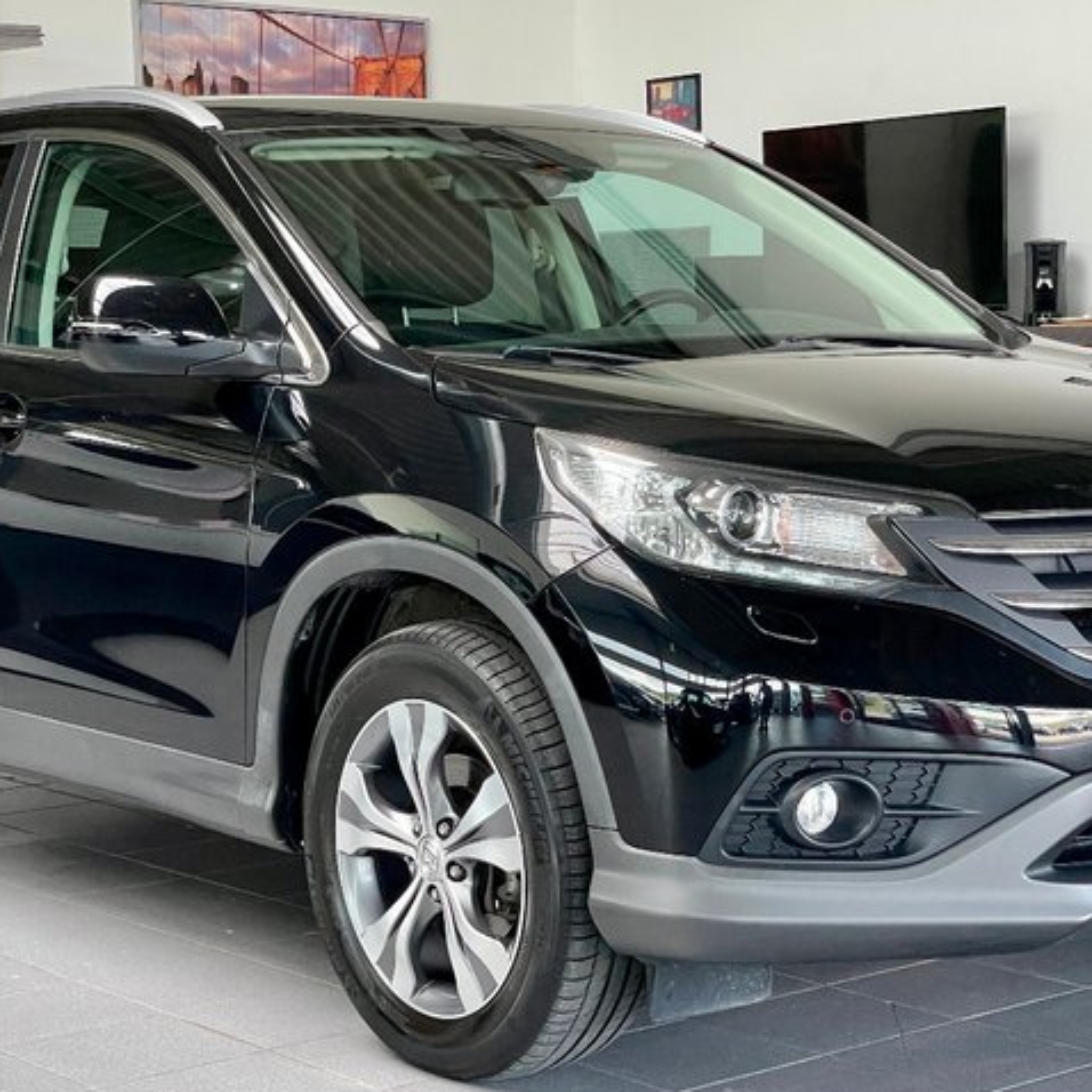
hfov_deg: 22.5
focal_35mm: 77
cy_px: 640
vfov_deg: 22.4
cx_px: 564
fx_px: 2748
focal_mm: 6
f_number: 2
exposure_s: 1/121
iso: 200
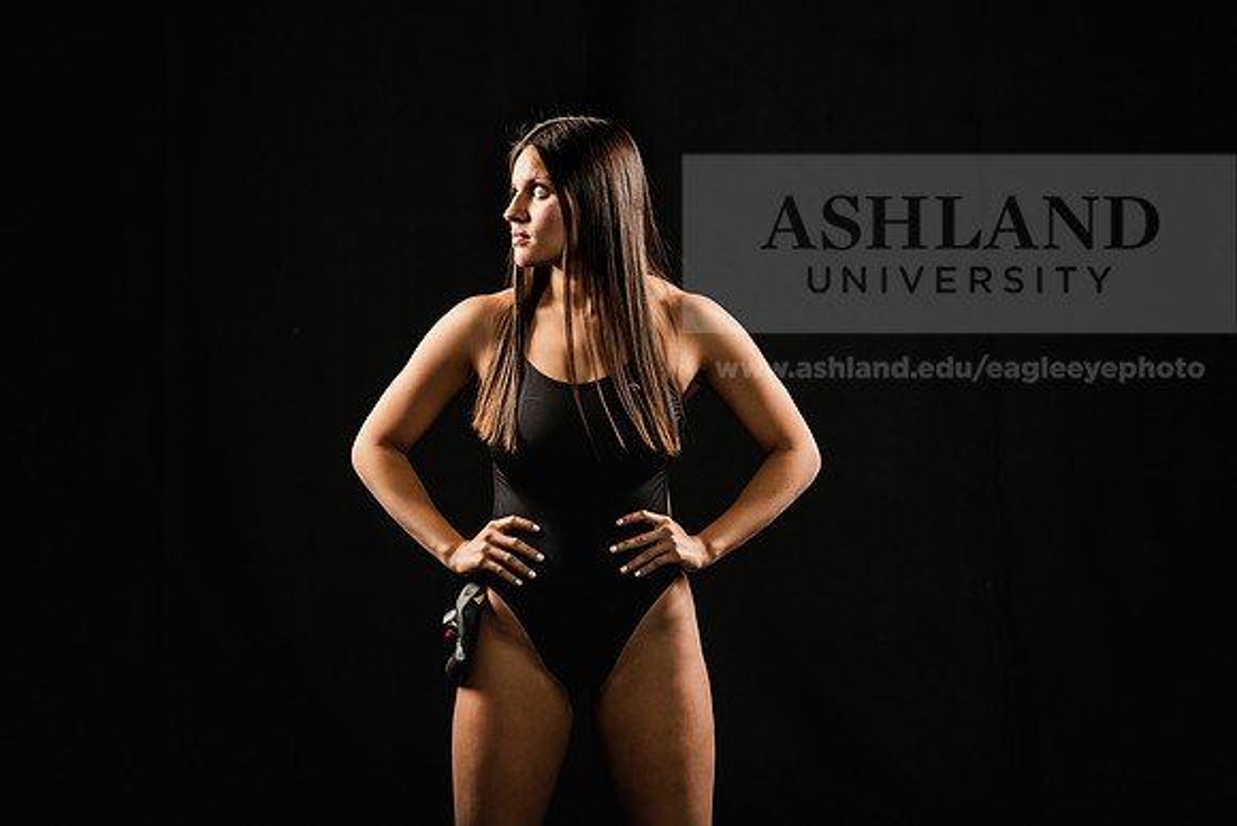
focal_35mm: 116
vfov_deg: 11.8
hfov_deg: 17.6
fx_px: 3987
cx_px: 618
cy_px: 413
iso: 320
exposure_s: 1/250
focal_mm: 116
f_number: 5.6
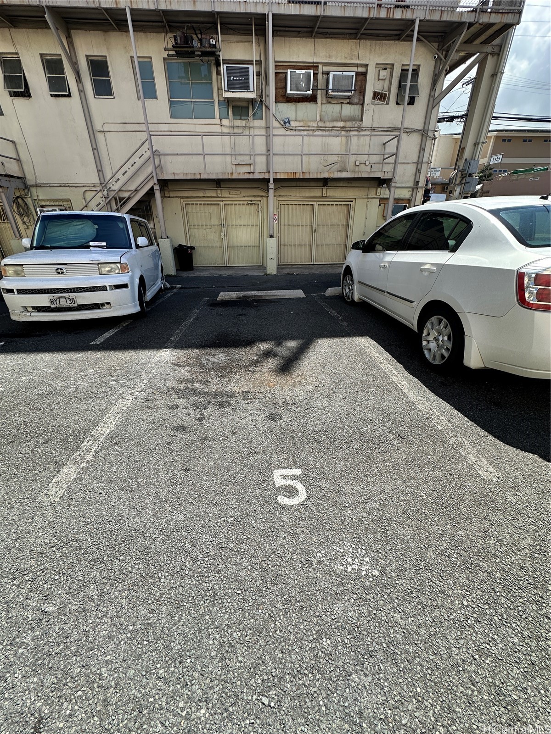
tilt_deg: -26.1
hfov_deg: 85.7
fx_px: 297
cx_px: 276
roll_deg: -1.0
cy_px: 367
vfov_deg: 102.1
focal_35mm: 14
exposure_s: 1/1082
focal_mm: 2.22
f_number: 2.2
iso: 40
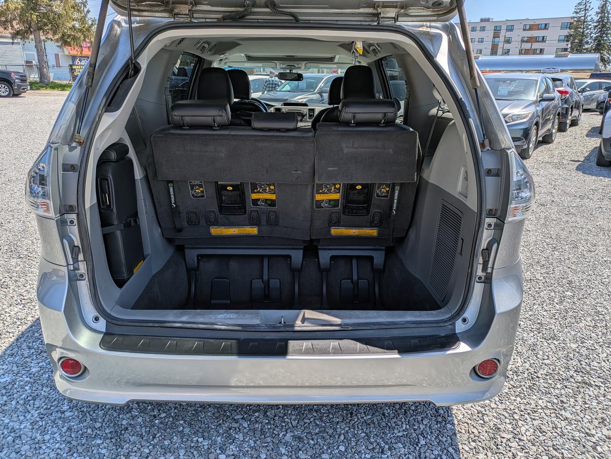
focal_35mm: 25
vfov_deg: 54.9
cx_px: 306
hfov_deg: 69.4
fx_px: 441
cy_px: 230
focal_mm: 5.43
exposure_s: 1/1653
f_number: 1.89
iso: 40
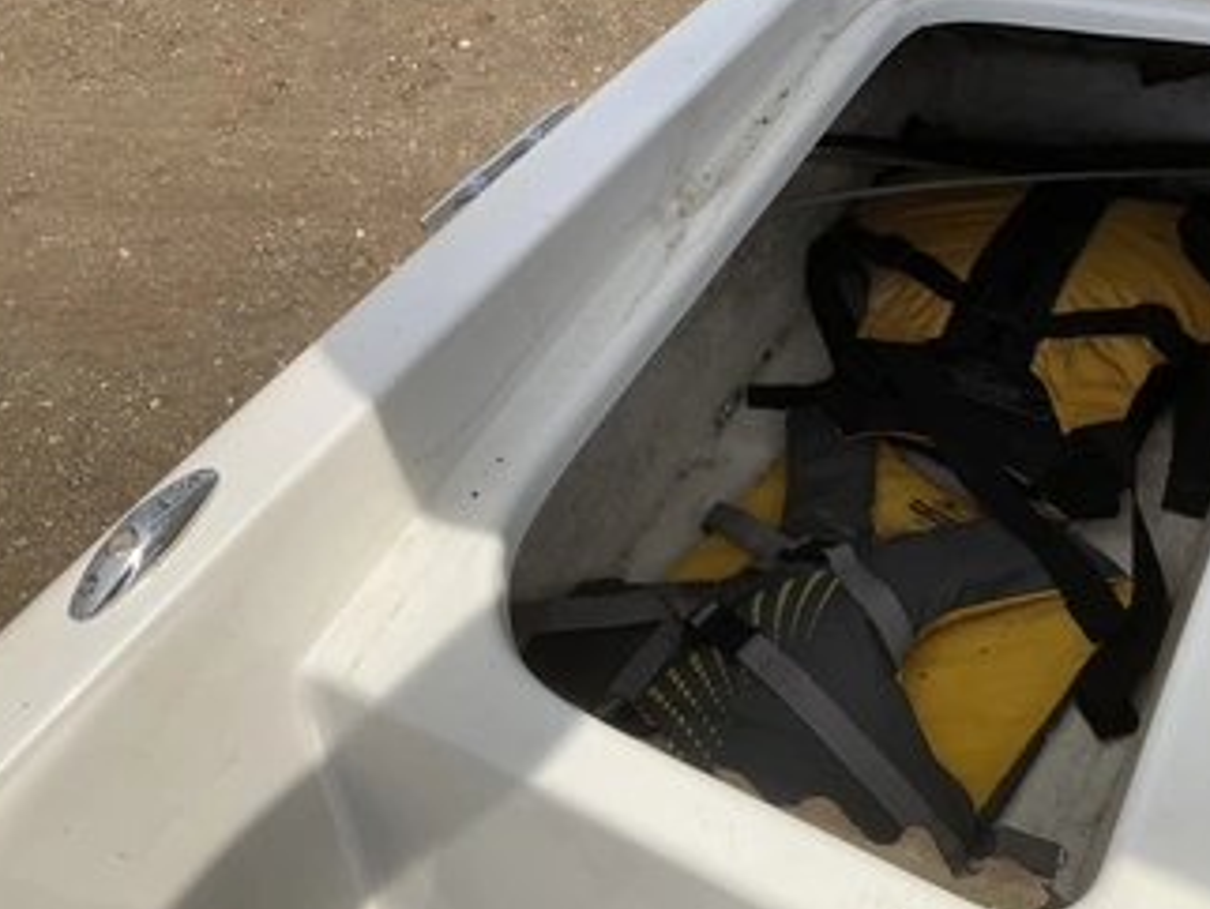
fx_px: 1259
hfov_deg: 51.1
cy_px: 391
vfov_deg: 39.6
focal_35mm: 36
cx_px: 695
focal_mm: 3
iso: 25
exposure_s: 1/1626
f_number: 1.8
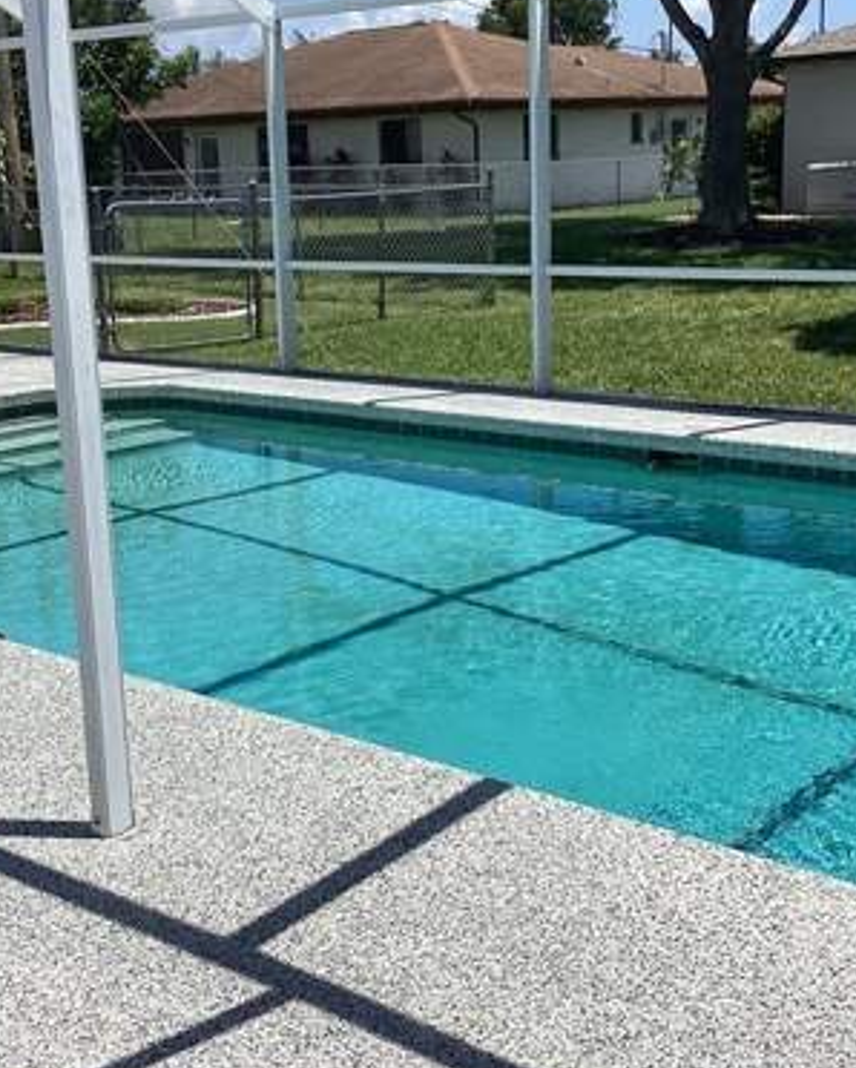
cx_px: 376
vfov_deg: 36.0
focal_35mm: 52
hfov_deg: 29.1
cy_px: 551
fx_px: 1645
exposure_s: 1/1631
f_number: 2.4
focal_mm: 3.3
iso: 25
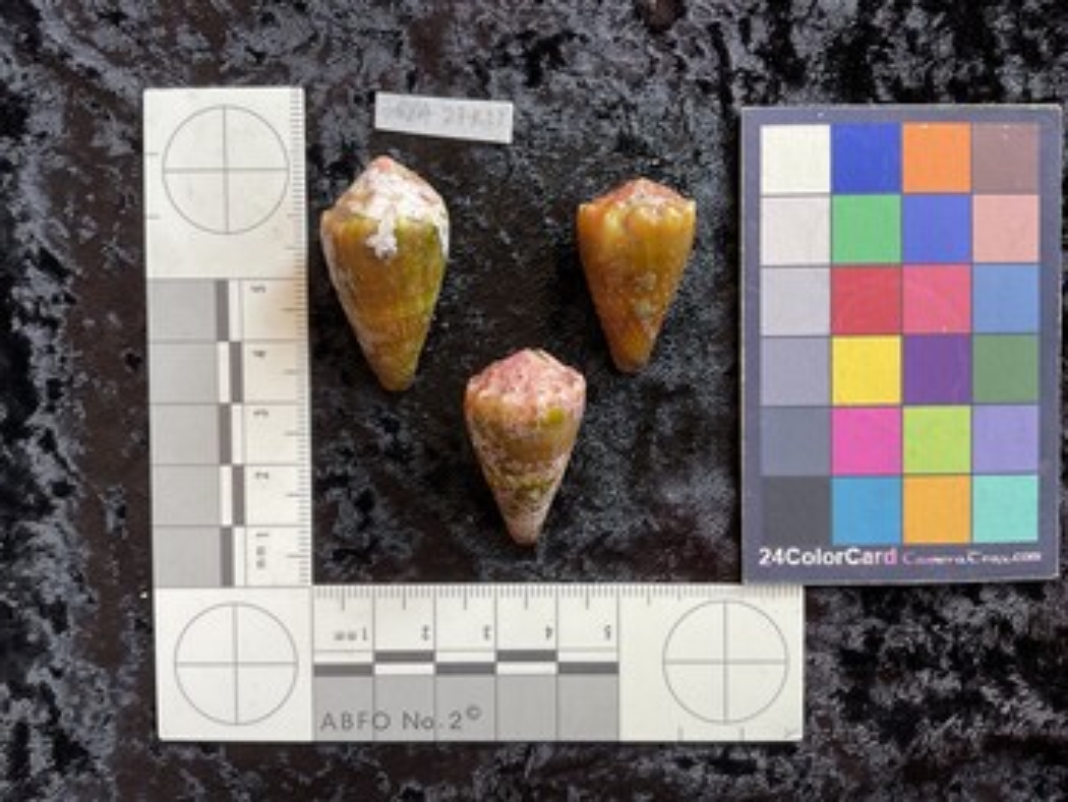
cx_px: 534
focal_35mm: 29
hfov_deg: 61.6
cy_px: 401
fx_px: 895
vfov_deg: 48.3
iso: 64
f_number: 1.8
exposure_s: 1/120
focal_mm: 3
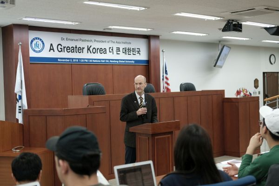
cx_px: 140
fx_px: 411
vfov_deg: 25.5
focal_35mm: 53
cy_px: 93
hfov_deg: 37.5
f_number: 2
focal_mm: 35
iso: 400
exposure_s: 1/125
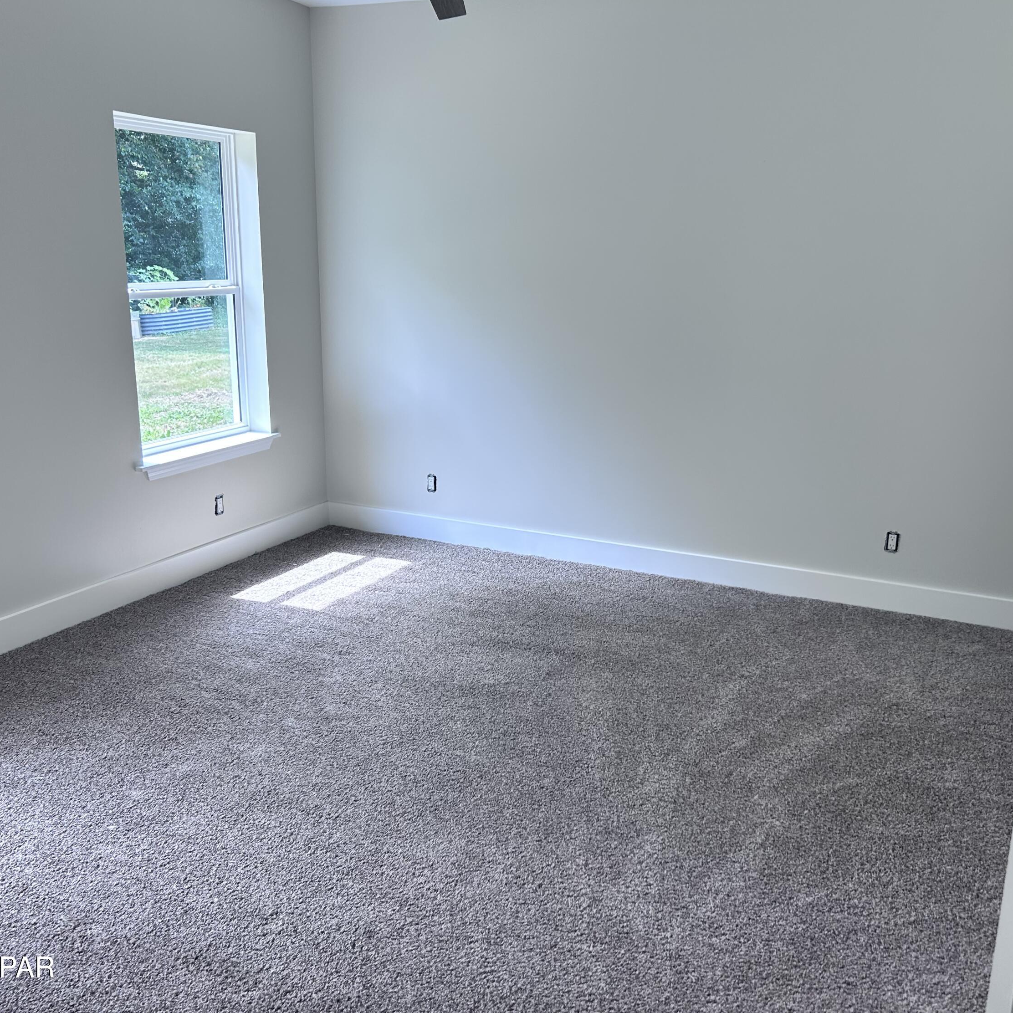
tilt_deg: -14.9
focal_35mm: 31
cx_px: 565
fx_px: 1026
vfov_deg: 52.5
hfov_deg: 52.4
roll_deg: -2.8
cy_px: 502
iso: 32
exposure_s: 1/128
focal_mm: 5.7
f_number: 1.5
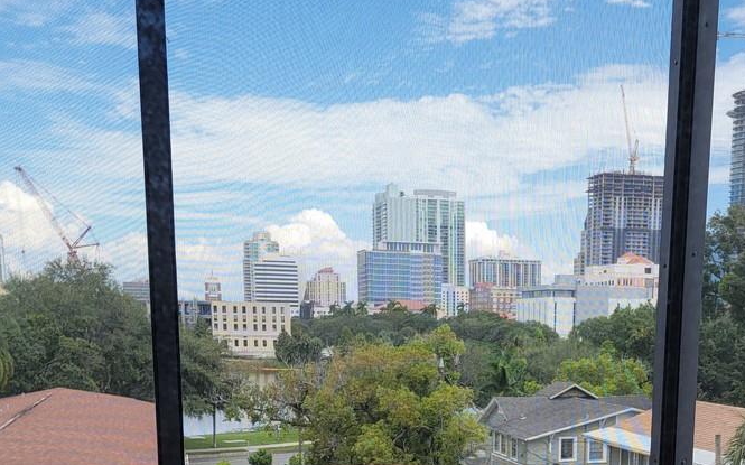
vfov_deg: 24.7
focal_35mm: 49
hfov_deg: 40.5
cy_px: 497
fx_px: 994
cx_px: 500
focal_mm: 6.7
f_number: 1.8
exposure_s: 1/373
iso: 16
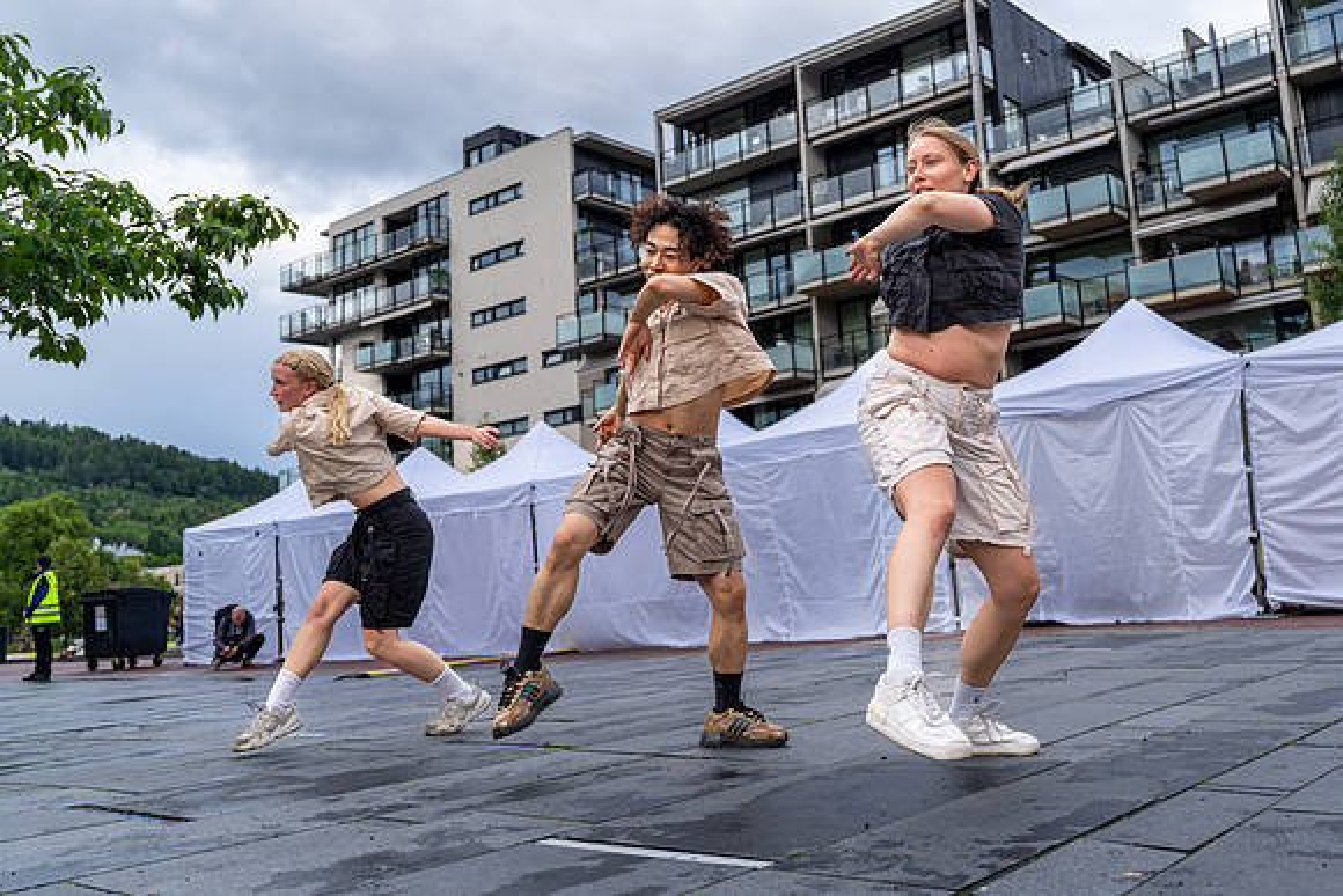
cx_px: 829
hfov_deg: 54.0
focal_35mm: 35
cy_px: 358
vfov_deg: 37.8
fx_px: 1302
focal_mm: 25
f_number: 2.8
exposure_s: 1/500
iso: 125
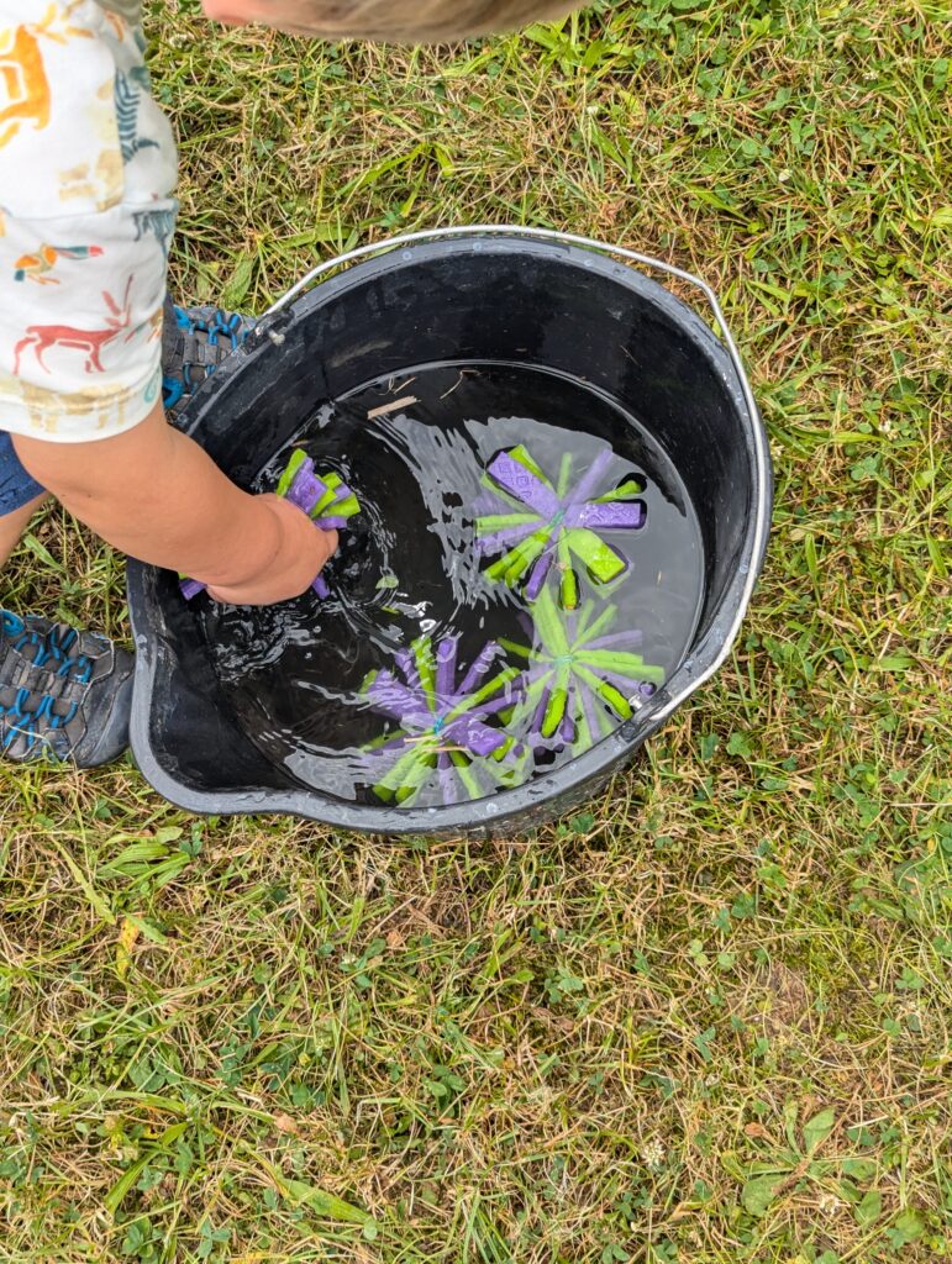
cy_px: 632
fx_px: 1756
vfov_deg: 39.6
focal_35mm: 48
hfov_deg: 30.3
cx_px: 476
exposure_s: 1/455
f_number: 1.85
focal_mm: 6.81
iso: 42
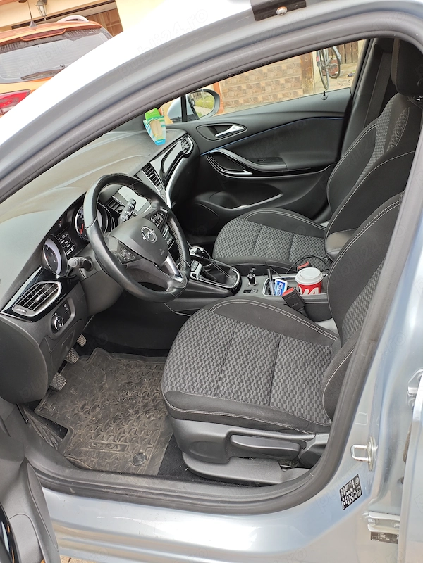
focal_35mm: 26
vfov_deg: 67.3
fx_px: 424
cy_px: 282
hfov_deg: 53.1
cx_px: 212
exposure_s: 1/234
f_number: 1.59
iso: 50
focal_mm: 4.94
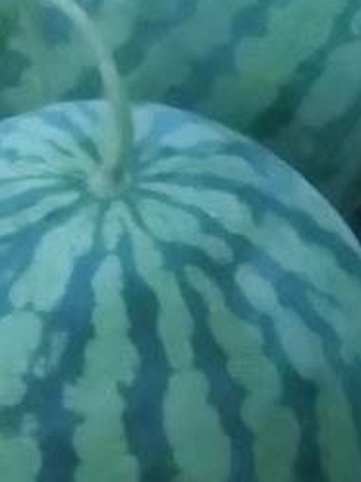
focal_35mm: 252
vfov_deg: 7.9
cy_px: 369
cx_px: 305
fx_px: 3510
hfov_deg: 5.9
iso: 4500
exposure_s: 1/13
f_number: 1.69
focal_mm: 6.72
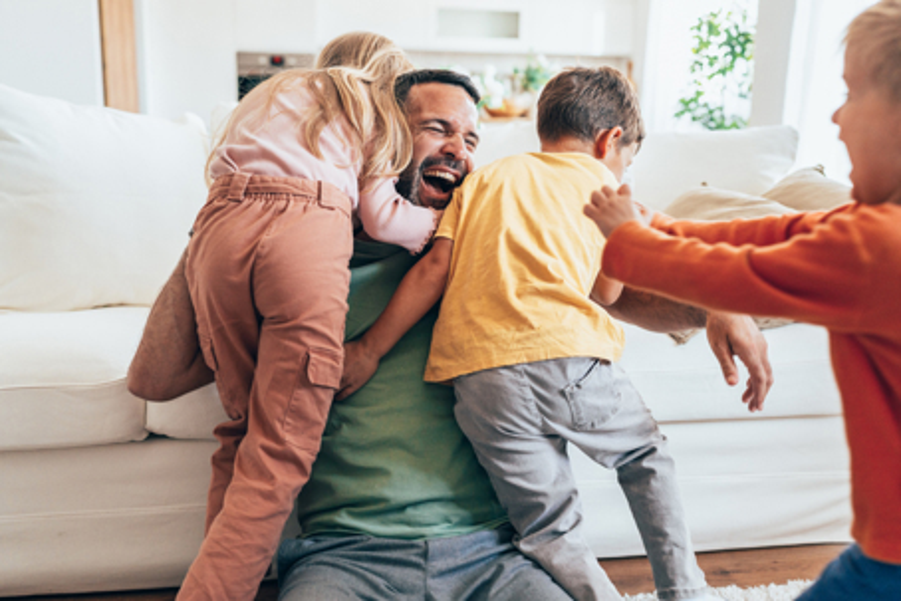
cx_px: 450
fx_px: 876
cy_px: 300
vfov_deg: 37.9
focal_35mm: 35
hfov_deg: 54.4
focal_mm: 35
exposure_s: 1/320
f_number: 2.2
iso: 1000
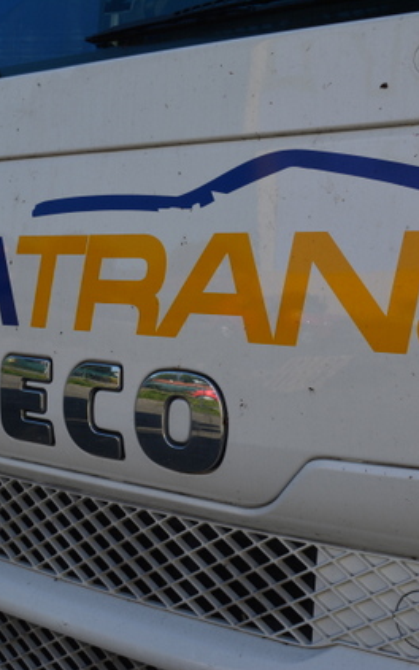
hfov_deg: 25.3
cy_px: 337
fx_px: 931
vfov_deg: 39.6
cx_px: 229
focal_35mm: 51
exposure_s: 1/125
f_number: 11
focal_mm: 22
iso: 160
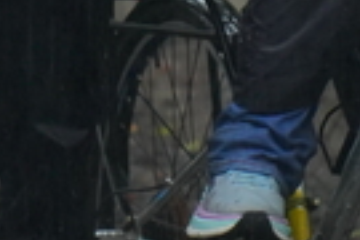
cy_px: -247
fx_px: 5560
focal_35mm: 556
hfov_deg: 3.7
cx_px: -56
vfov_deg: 2.5
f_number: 2.8
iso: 3200
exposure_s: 1/125
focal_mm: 75
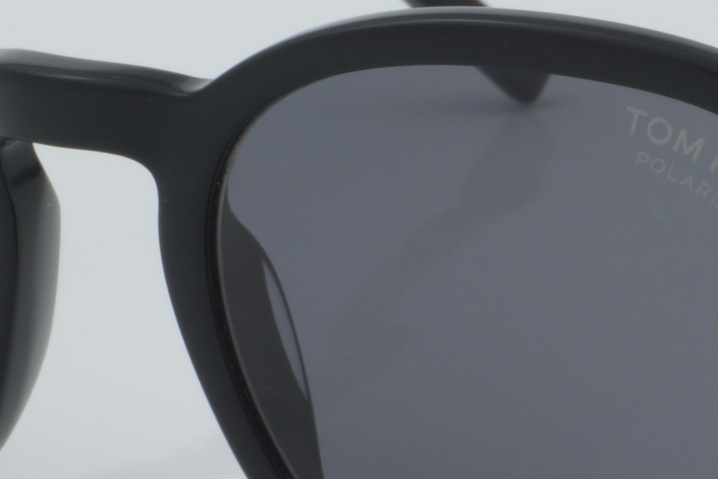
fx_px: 4775
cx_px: 488
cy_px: 307
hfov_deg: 8.6
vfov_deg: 5.7
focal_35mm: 239
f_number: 32
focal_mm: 55
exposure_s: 1/4
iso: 100
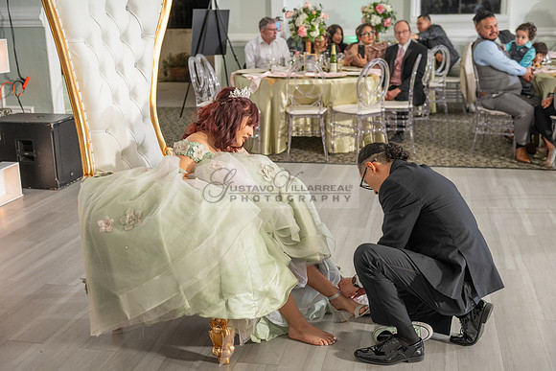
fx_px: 680
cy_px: 186
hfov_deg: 44.5
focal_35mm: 44
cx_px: 278
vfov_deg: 30.5
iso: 500
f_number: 3.5
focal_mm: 44
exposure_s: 1/200
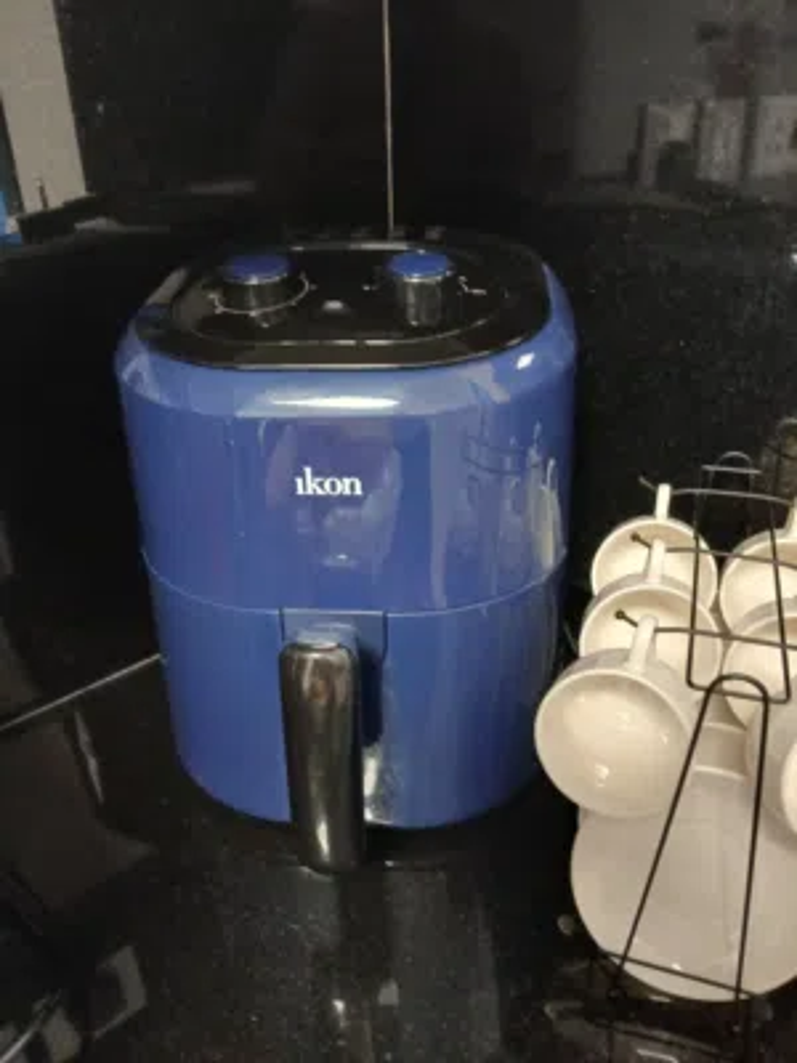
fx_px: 798
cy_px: 532
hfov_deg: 53.1
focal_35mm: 26
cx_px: 398
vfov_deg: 67.3
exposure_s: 1/25
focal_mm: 3.98
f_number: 1.8
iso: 500
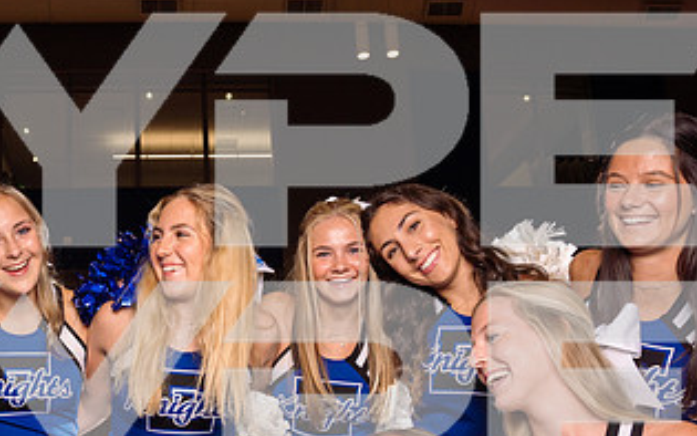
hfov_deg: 43.0
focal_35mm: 45
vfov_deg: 27.5
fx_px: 855
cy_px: 399
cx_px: 179
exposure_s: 1/250
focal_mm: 24
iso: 250
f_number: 8
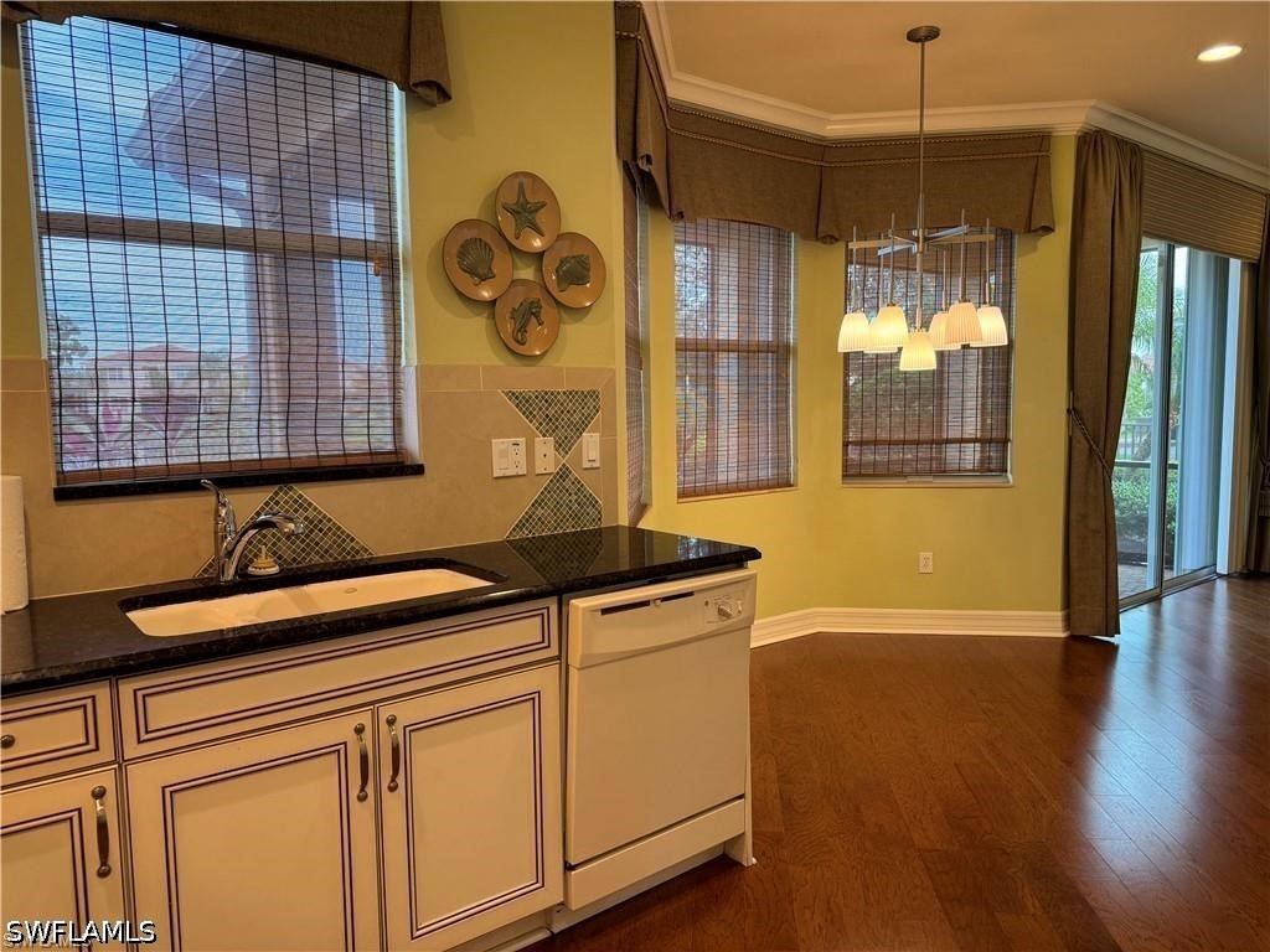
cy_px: 476
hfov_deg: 71.6
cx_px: 635
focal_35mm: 24
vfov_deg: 56.8
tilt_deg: -5.0
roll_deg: +0.8
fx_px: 881
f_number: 1.78
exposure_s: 1/120
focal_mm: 6.86
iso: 160
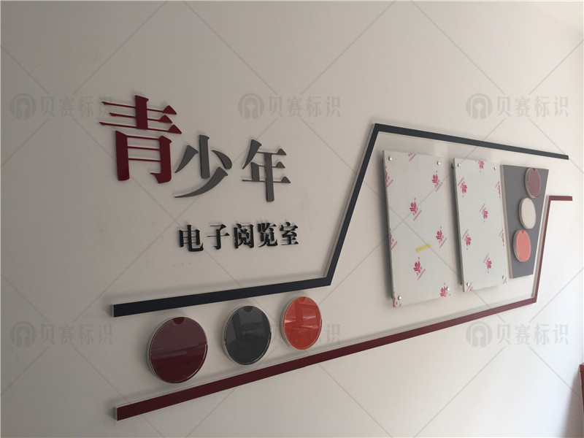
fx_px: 489
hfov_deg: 61.7
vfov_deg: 48.2
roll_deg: +1.3
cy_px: 219
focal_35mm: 29
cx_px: 292
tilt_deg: +3.4
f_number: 2.2
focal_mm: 4.15
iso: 50
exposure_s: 1/100
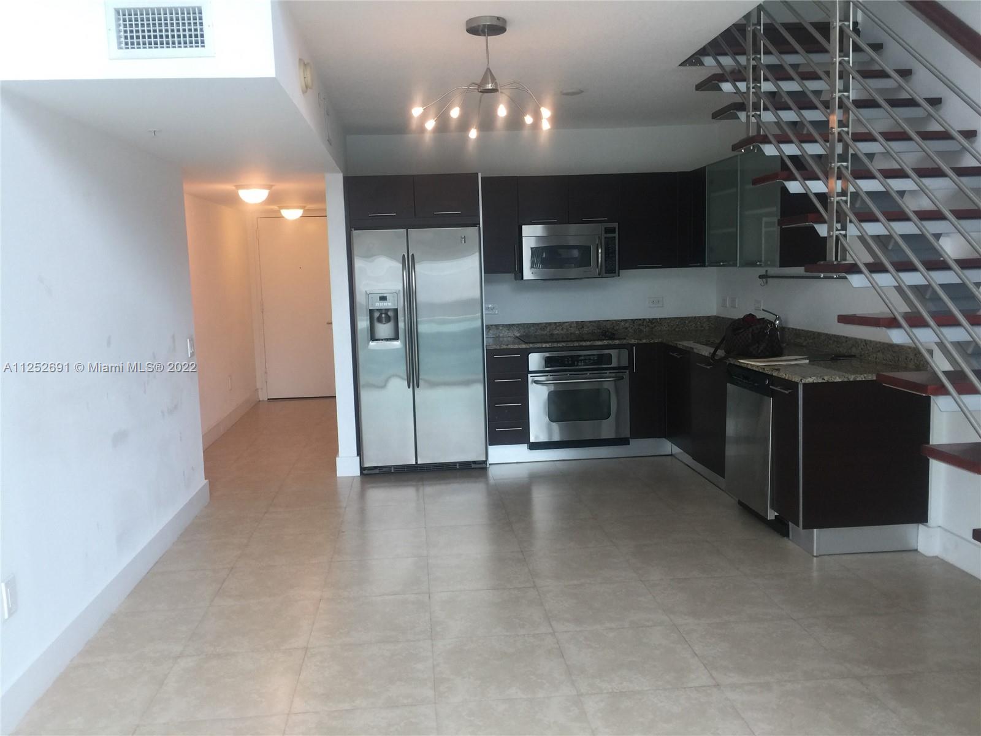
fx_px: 822
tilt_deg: -6.5
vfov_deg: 48.2
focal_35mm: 29
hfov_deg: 61.7
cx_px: 490
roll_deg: +1.9
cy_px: 368
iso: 32
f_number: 2.2
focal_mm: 4.15
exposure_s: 1/40
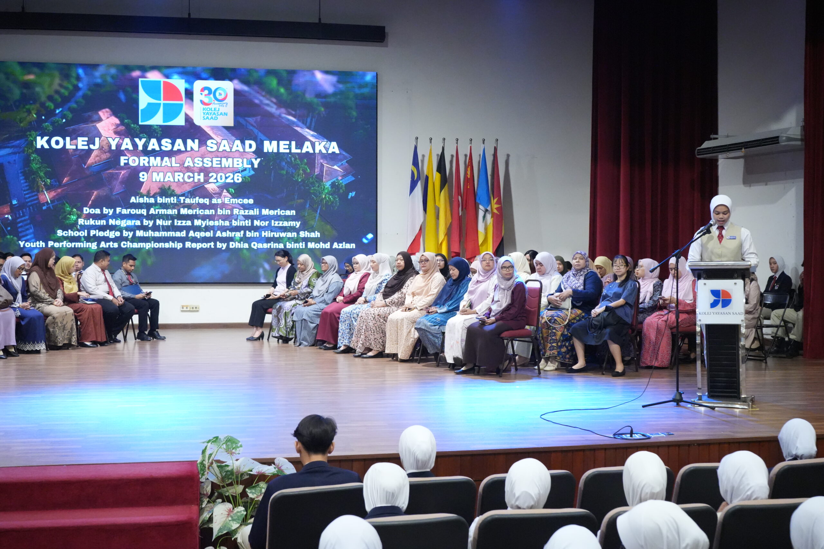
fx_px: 1007
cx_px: 412
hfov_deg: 44.5
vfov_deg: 30.5
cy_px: 274
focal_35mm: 44
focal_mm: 44
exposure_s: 1/160
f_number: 6.3
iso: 12800
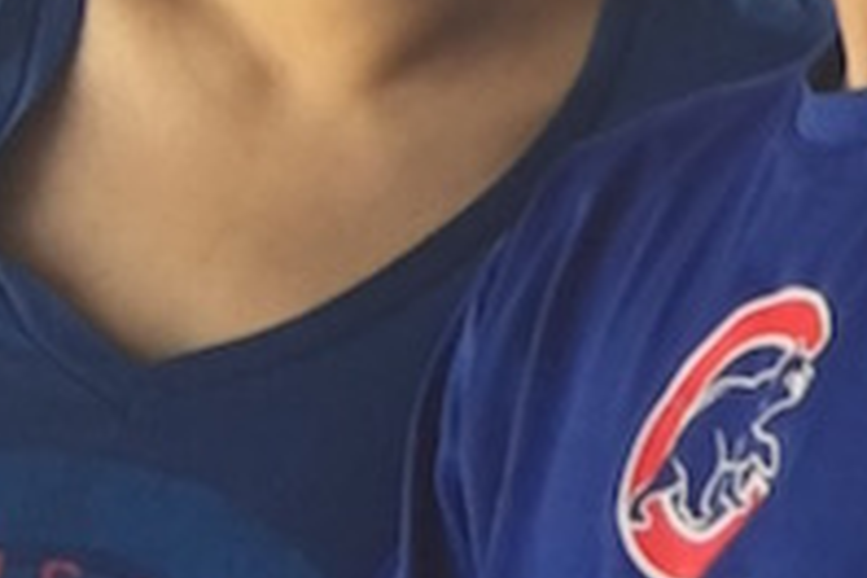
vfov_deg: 8.0
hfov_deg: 11.6
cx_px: 1581
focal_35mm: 163
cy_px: -652
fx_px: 3925
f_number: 2.2
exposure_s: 1/60
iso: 32
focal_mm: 2.65
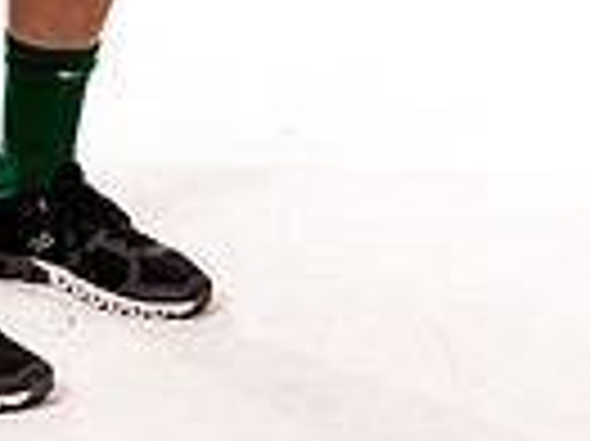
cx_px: 81
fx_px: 3150
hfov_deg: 10.7
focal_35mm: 185
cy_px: -544
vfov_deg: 7.6
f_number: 8
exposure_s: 1/400
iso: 800
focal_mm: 56
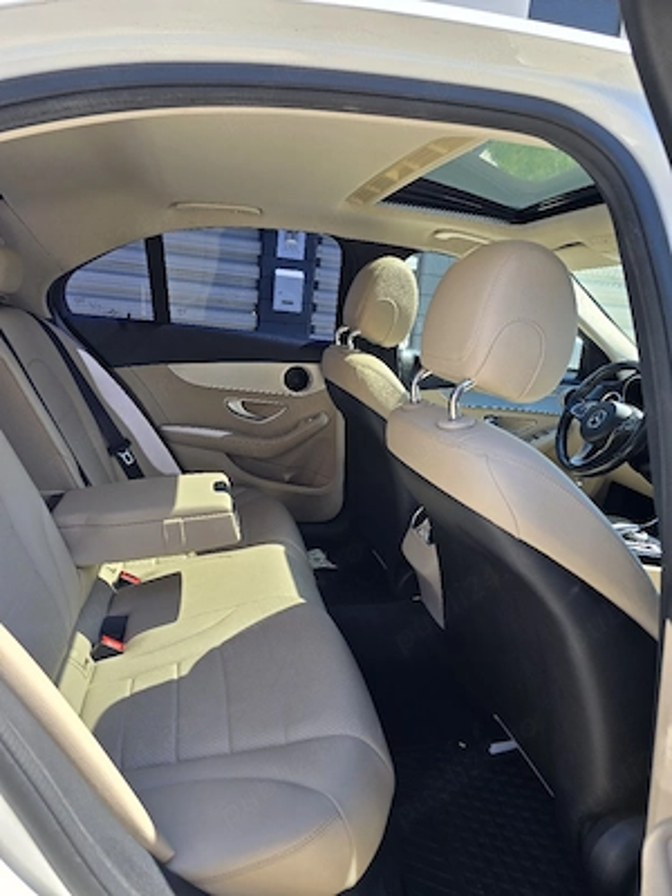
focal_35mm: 23
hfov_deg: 58.9
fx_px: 595
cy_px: 448
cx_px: 336
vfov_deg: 73.9
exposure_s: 1/213
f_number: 1.7
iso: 12
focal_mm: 6.3
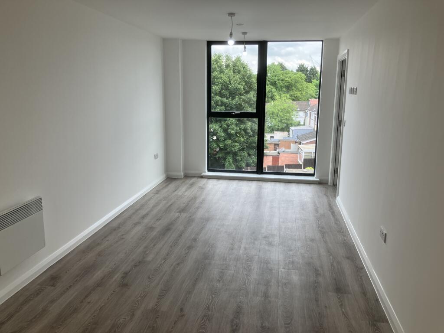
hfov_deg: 63.4
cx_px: 222
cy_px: 166
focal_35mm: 28
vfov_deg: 49.7
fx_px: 359
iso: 32
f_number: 1.8
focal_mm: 3.99
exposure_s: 1/188
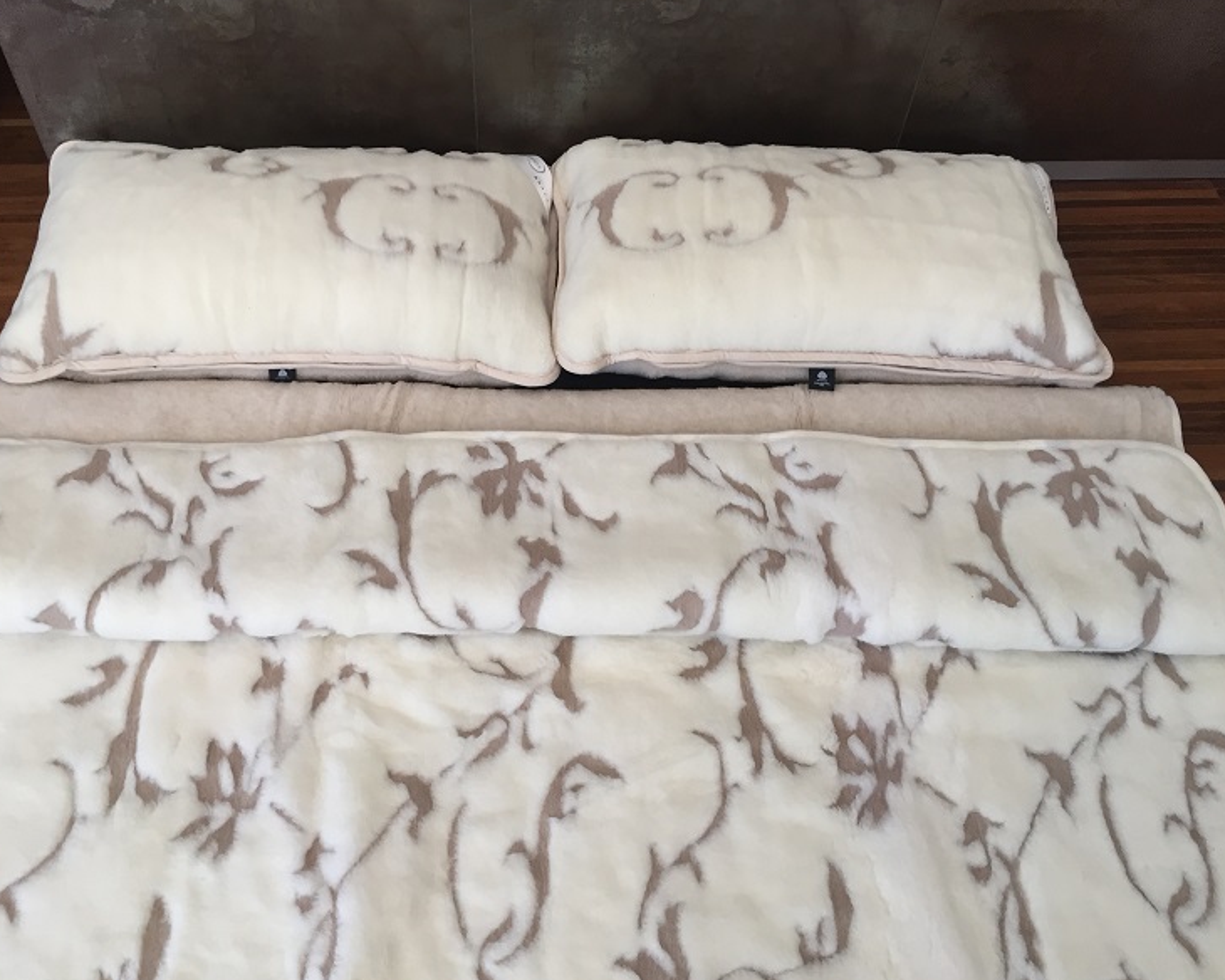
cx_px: 566
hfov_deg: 57.1
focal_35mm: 31
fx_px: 1124
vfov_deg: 47.1
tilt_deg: -55.1
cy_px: 488
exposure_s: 1/33
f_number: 2.2
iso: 32
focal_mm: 4.15
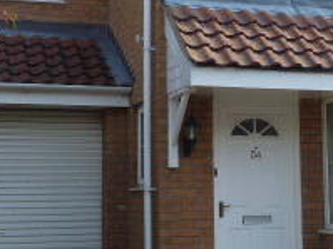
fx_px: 836
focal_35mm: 87
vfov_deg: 16.9
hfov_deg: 22.4
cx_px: 219
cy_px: 90
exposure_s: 1/250
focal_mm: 4.8
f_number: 5.6
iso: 100
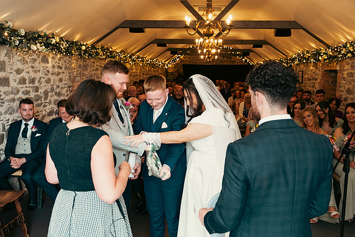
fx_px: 365
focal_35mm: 37
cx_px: 178
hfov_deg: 51.9
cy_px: 118
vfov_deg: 36.0
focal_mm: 25
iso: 1250
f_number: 3.5
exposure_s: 1/160
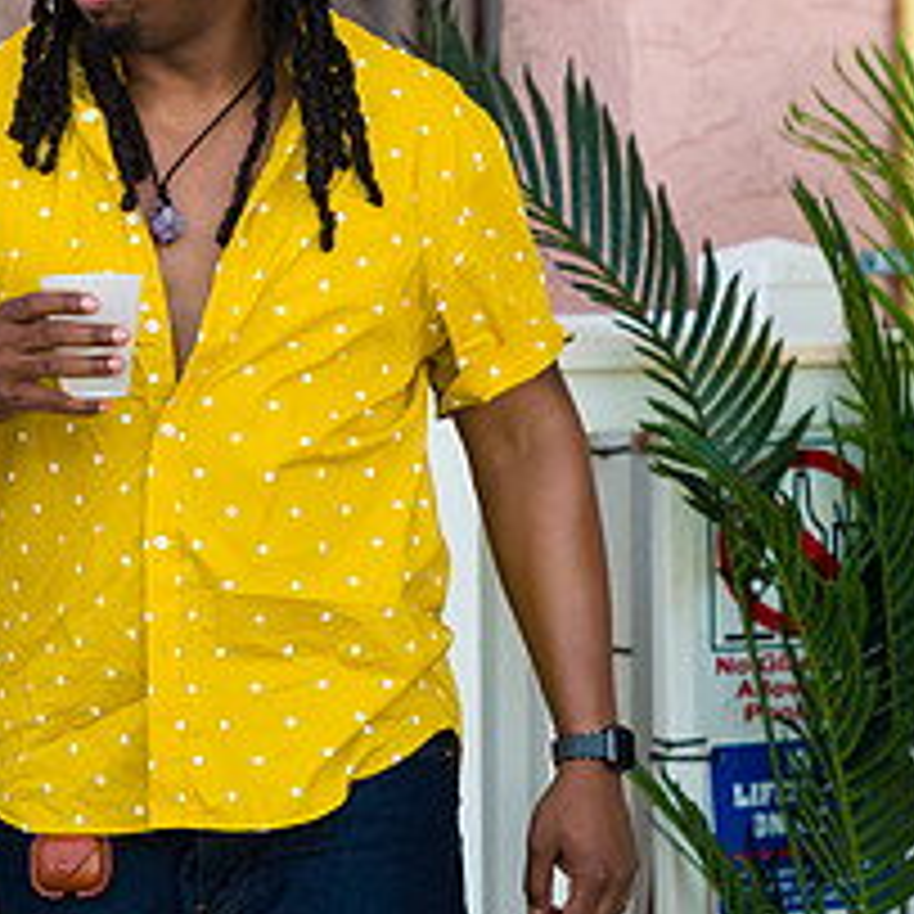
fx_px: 11232
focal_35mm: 376
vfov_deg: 4.7
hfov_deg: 4.7
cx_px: 221
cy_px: 106
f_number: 3.2
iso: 640
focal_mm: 155
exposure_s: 1/640
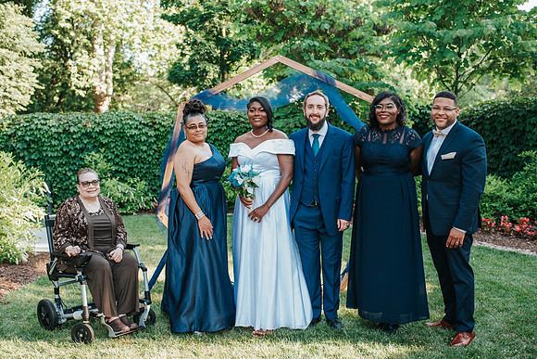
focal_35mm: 40
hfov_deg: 48.5
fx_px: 596
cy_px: 188
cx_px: 263
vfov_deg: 33.5
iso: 1000
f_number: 3.2
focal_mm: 35
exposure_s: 1/800
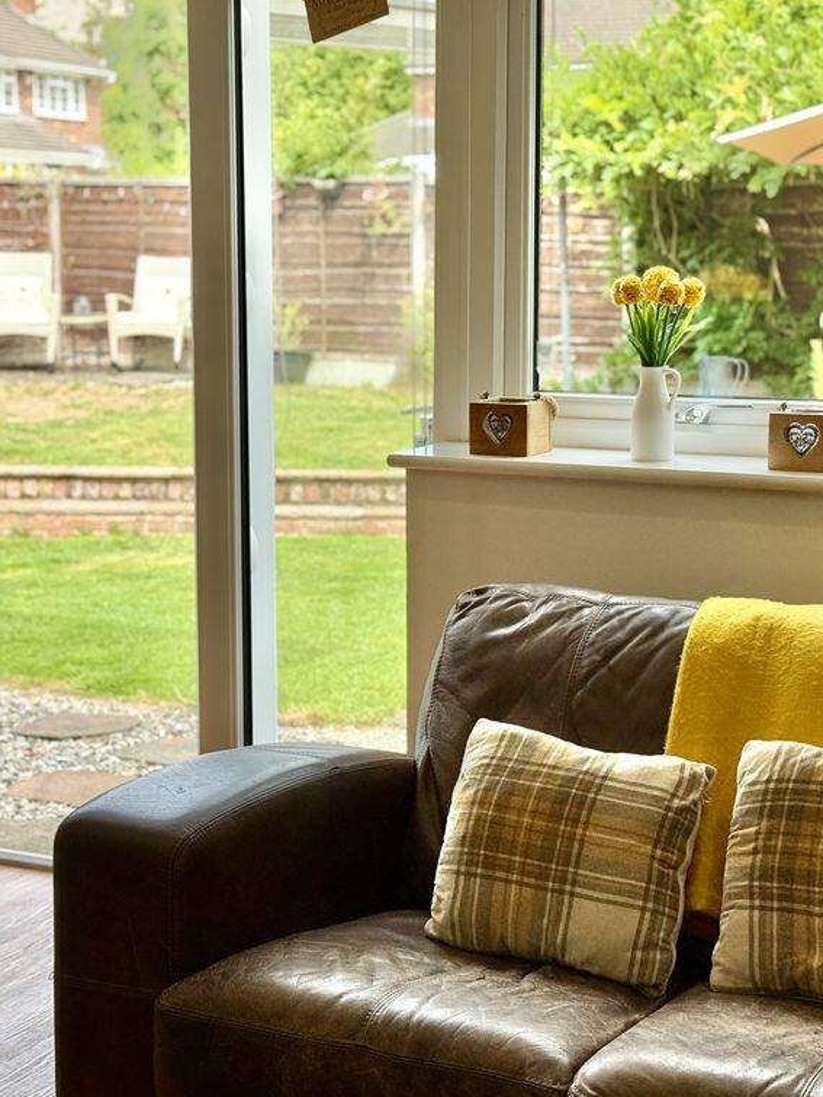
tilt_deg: -9.5
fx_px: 2061
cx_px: 428
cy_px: 554
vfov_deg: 29.8
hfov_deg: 22.6
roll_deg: +0.0
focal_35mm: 65
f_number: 1.78
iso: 100
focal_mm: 6.76
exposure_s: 1/828
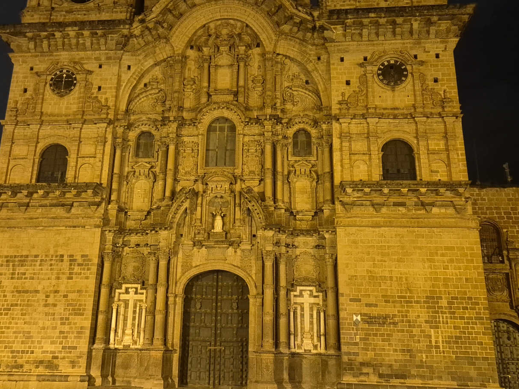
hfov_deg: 48.9
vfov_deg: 37.4
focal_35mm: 38
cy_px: 136
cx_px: 233
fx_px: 570
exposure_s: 1/60
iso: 1600
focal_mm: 5.4
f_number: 1.8
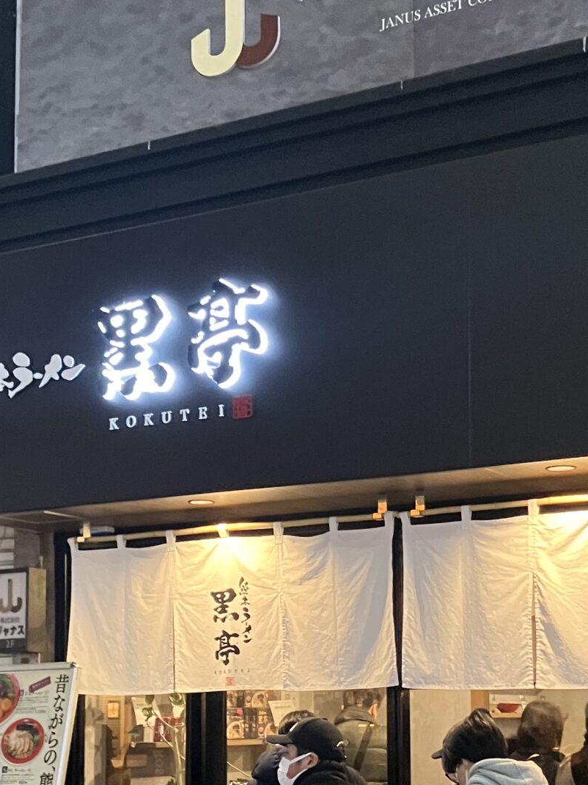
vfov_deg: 28.4
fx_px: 1518
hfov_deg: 21.9
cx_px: 320
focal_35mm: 67
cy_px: 626
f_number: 1.8
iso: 400
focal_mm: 3.99
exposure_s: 1/40
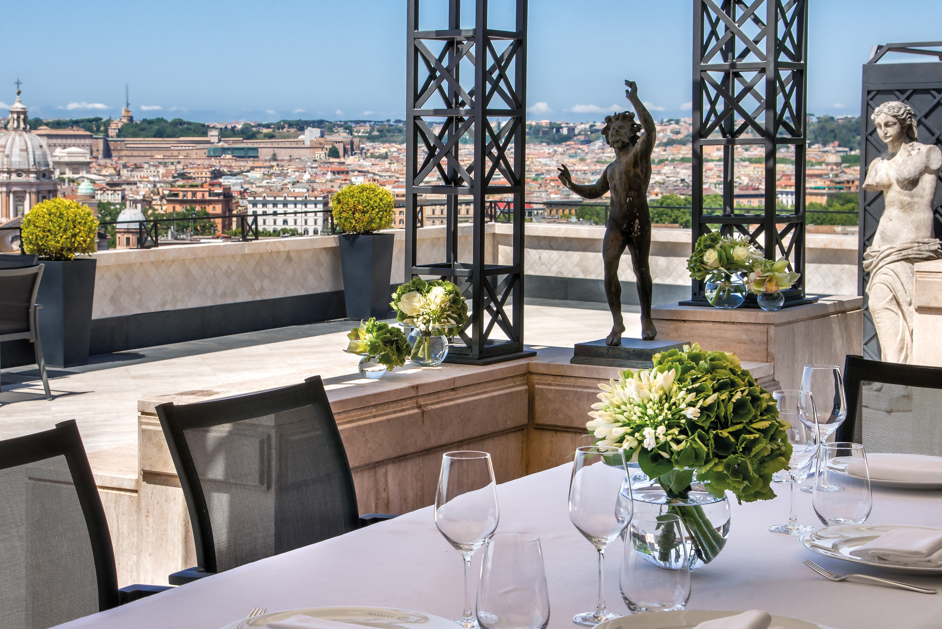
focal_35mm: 71
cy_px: 233
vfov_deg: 19.2
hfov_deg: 28.4
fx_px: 1858
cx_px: 369
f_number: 13
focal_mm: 50
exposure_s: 1/500
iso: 100
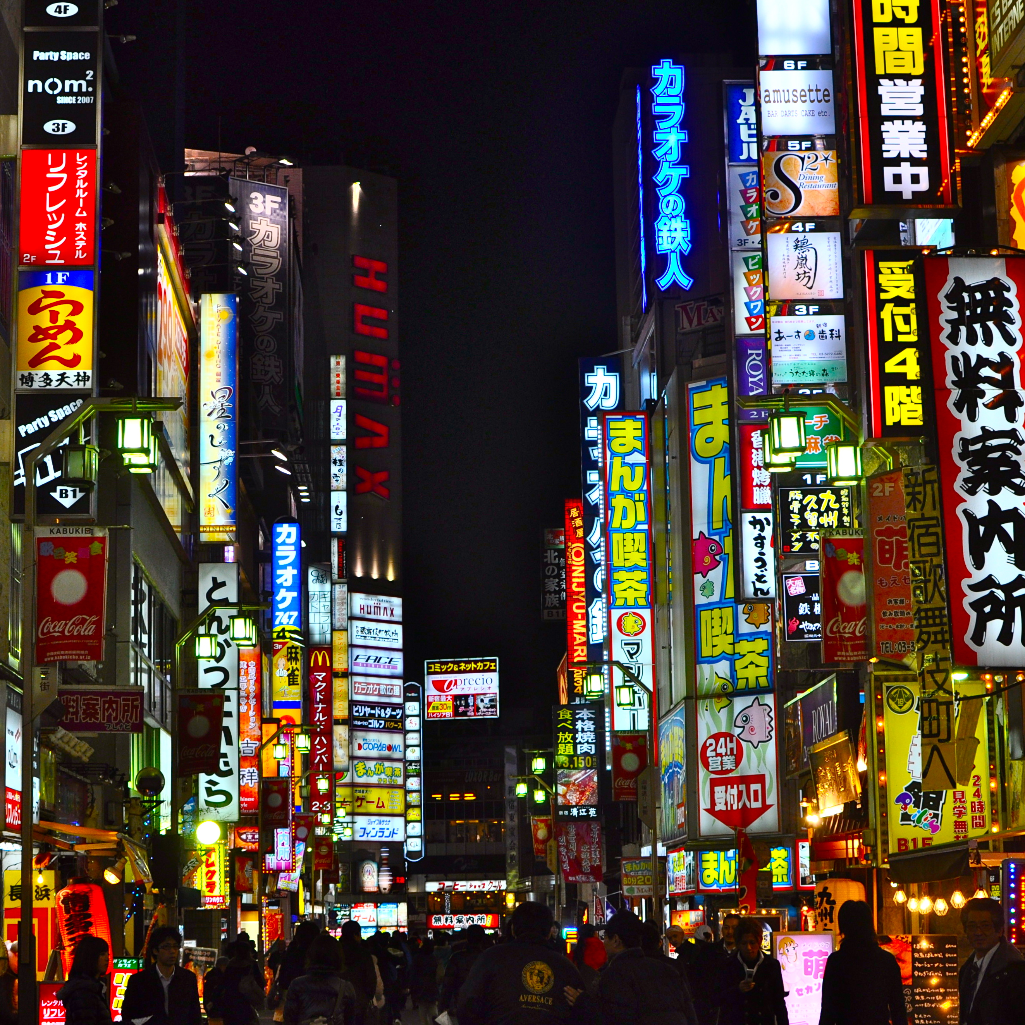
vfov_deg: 25.5
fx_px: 2266
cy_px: 515
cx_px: 518
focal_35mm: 68
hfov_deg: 25.5
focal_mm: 35
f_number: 5
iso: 400
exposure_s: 1/100
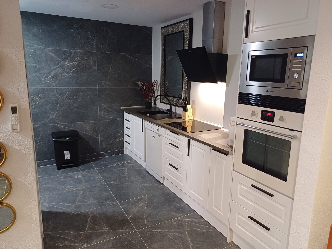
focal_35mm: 25
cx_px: 166
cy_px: 124
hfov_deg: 69.4
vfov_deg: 54.9
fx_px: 240
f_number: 1.8
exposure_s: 1/33
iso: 500
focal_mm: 4.65
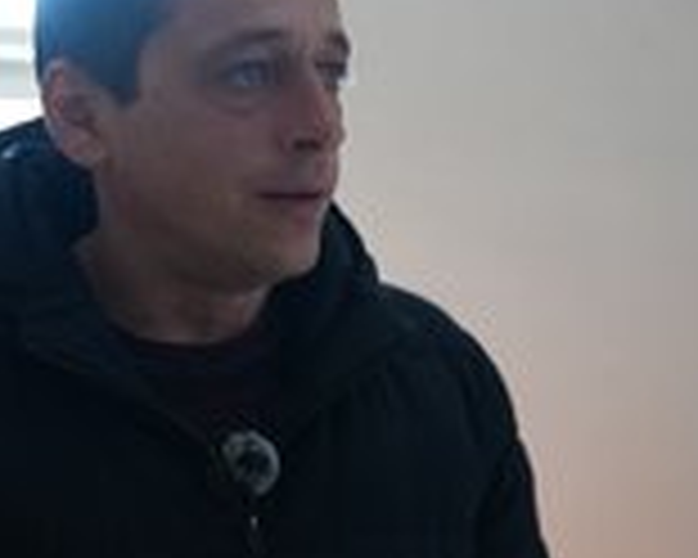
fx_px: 2148
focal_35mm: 104
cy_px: 326
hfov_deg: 18.4
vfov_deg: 14.8
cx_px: 387
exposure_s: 1/500
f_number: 2.8
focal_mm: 43
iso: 2000
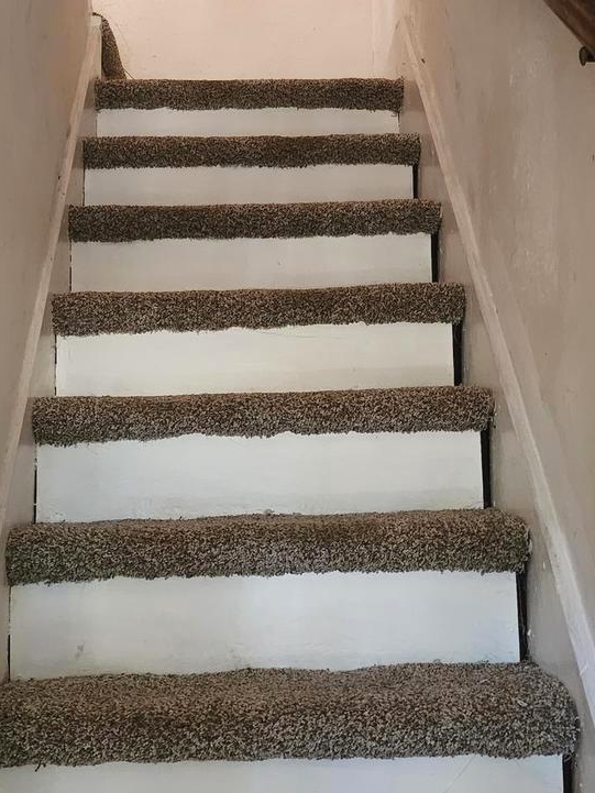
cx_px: 278
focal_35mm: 49
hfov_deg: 29.7
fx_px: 1123
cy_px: 352
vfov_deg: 38.9
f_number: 1.8
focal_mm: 6.4
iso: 1000
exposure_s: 1/120
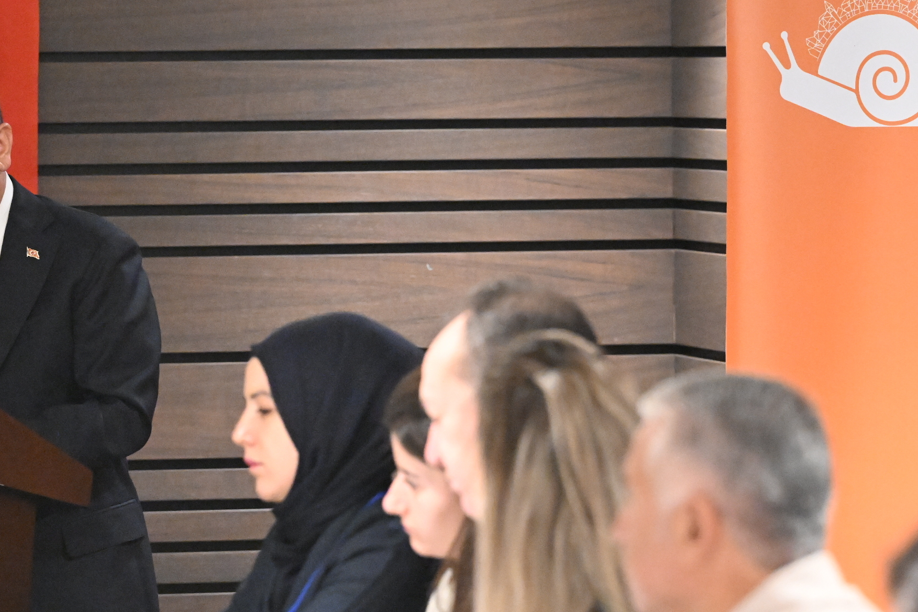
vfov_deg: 5.1
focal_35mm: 268
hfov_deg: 7.7
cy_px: 325
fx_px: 6834
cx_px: 384
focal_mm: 145
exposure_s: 1/320
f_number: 3.5
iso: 12800
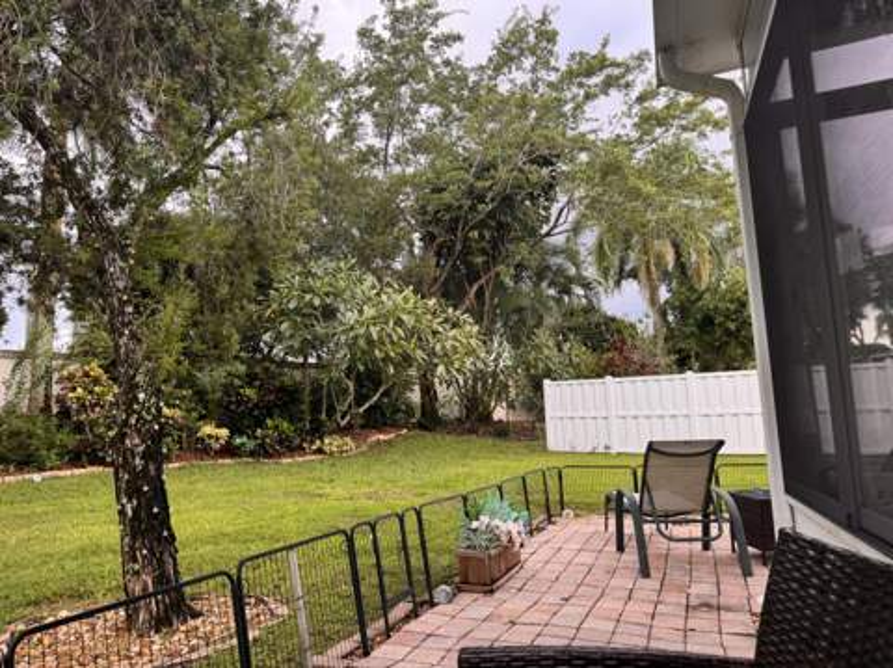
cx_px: 446
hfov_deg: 71.7
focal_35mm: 24
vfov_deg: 56.7
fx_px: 619
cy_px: 334
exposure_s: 1/412
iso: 80
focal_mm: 6.76
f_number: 1.78
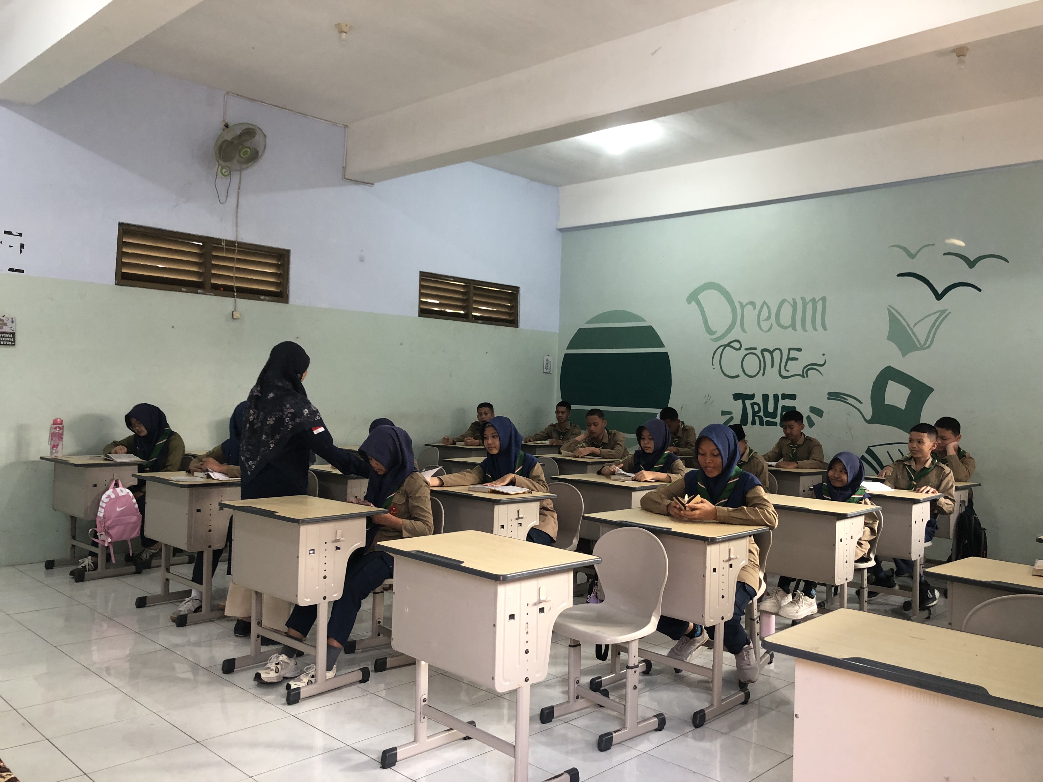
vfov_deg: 49.7
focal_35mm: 28
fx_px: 844
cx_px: 522
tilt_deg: -1.8
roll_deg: -1.4
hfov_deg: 63.4
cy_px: 391
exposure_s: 1/15
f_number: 1.8
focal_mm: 3.99
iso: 50
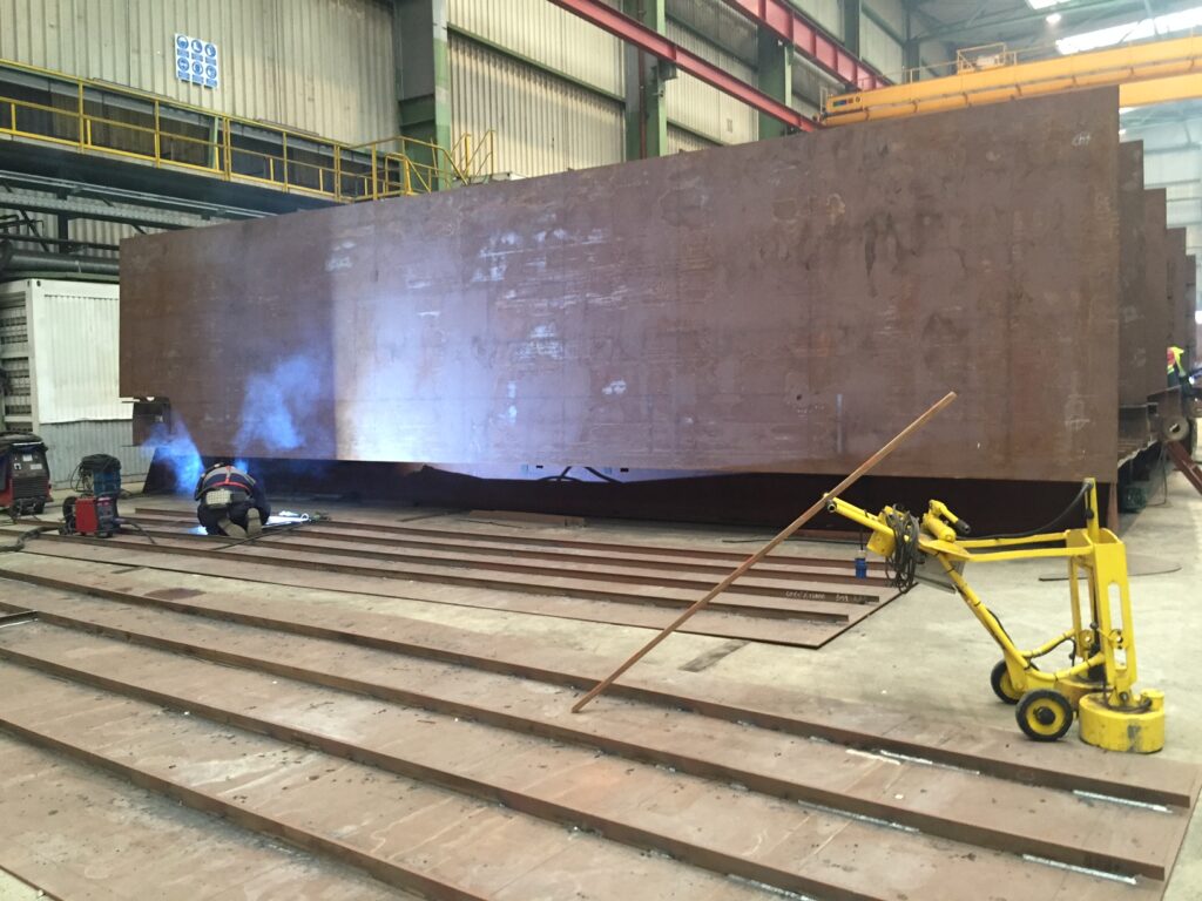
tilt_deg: +0.0
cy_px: 450
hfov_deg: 61.7
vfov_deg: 48.2
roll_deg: -0.3
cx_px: 601
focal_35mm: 29
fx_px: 1007
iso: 200
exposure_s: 1/33
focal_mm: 4.15
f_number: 2.2
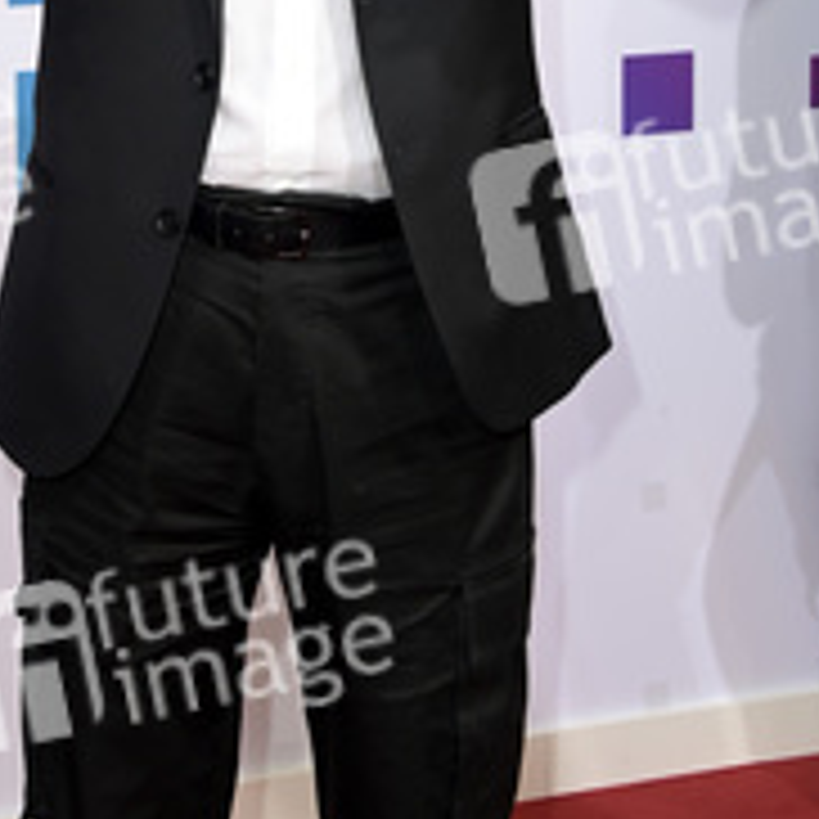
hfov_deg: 17.9
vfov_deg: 17.5
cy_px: -27
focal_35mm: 97
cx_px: 292
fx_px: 2596
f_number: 7.1
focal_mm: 52
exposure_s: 1/160
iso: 500
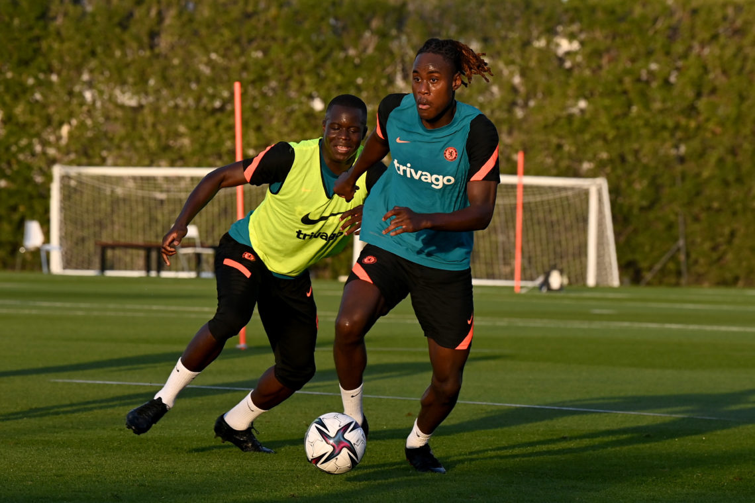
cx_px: 378
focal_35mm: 180
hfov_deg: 11.4
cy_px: 252
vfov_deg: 7.6
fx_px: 3775
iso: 400
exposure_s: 1/1000
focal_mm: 180
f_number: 6.3
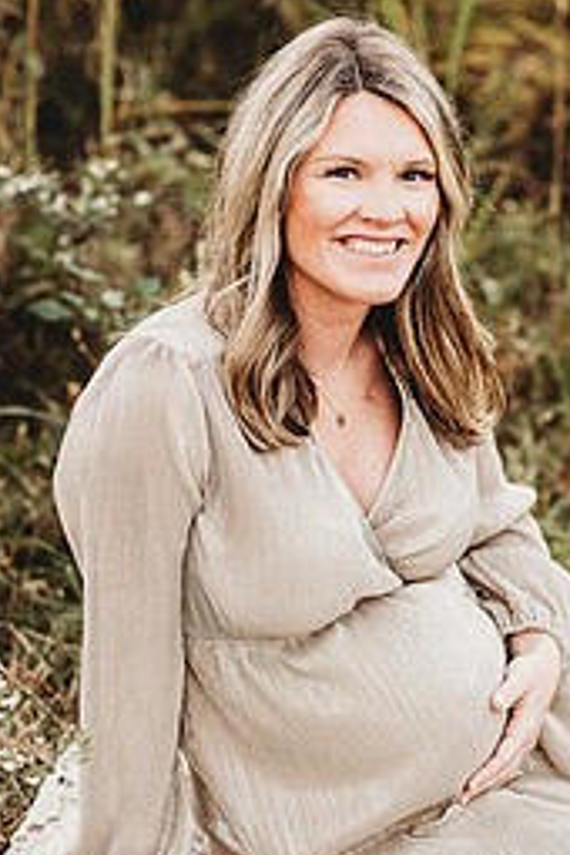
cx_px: 355
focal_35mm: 150
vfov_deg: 13.7
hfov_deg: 9.1
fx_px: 3562
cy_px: 426
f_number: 2.2
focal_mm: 85
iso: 200
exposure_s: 1/320
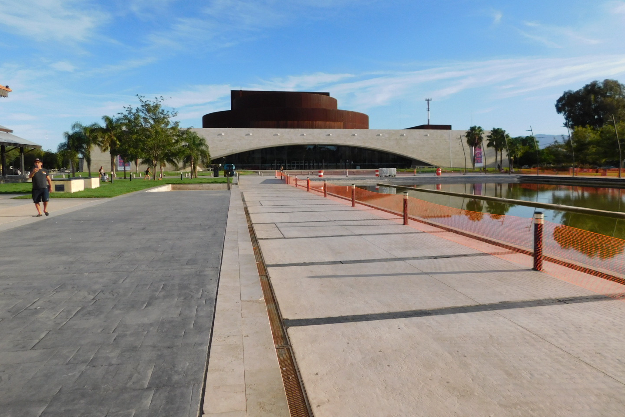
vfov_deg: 53.1
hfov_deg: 73.7
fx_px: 417
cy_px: 188
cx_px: 313
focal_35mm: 24
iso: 125
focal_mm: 4
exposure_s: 1/500
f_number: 6
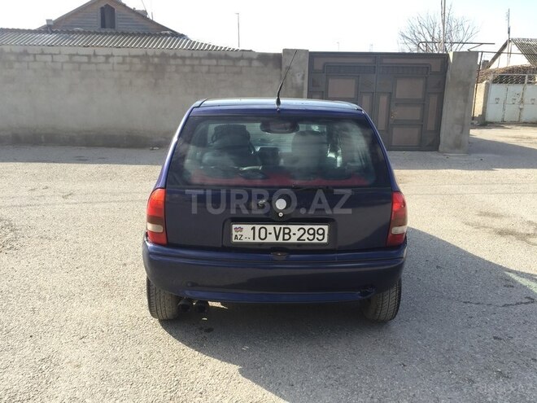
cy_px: 202
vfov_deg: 48.2
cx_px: 268
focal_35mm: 29
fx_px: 450
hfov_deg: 61.7
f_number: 2.2
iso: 32
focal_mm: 4.15
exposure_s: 1/599
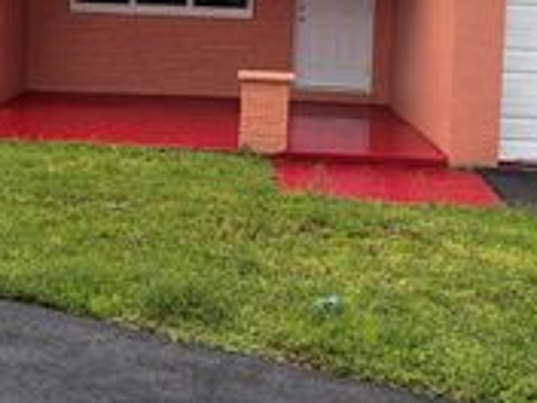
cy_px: 35
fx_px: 1148
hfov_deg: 26.2
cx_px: 171
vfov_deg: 19.5
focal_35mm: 74
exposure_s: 1/2451
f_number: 1.6
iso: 50
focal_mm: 5.96
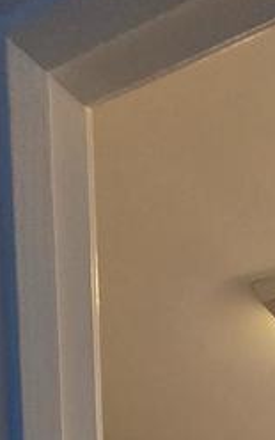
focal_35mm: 60
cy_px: 933
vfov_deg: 17.9
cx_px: 630
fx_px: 719
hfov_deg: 14.9
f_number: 2.2
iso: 200
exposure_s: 1/60
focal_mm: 2.2
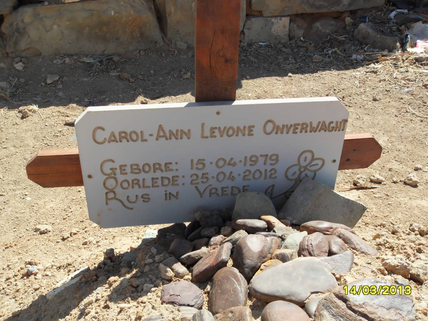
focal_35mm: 35
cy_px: 160
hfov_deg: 52.6
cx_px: 214
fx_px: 433
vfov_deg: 40.7
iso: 80
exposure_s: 1/125
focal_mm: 6.3
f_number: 8.2
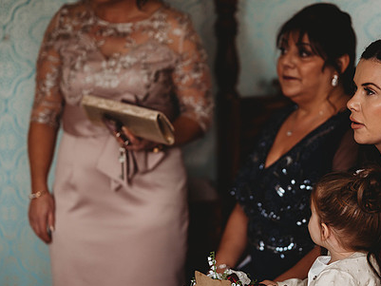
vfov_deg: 12.6
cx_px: 252
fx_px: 1299
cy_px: 138
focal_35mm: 118
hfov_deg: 16.6
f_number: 1.8
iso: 640
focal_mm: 85
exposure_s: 1/160
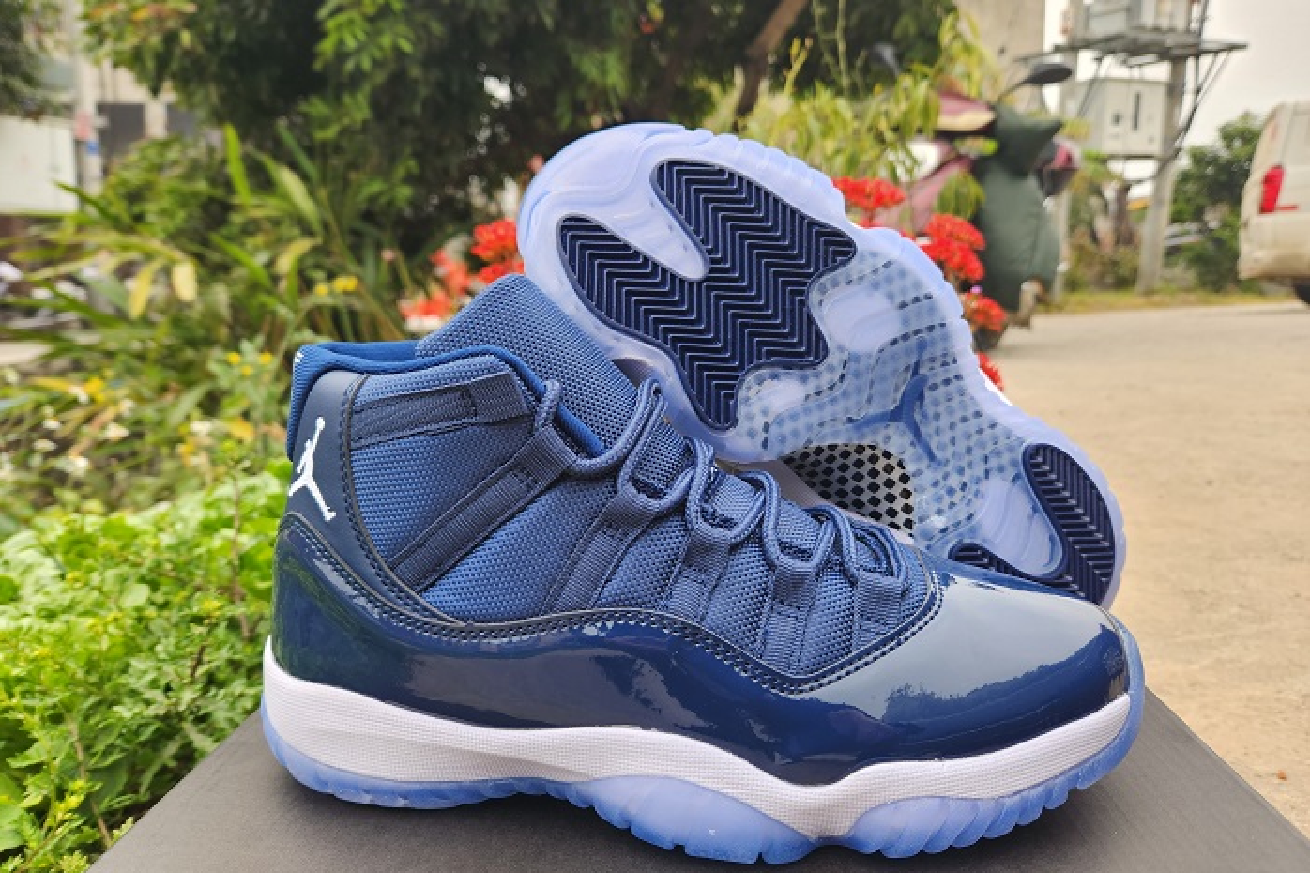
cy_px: 418
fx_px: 873
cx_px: 655
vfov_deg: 53.1
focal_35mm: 24
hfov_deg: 73.8
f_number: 1.8
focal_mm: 5.4
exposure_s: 1/180
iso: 32
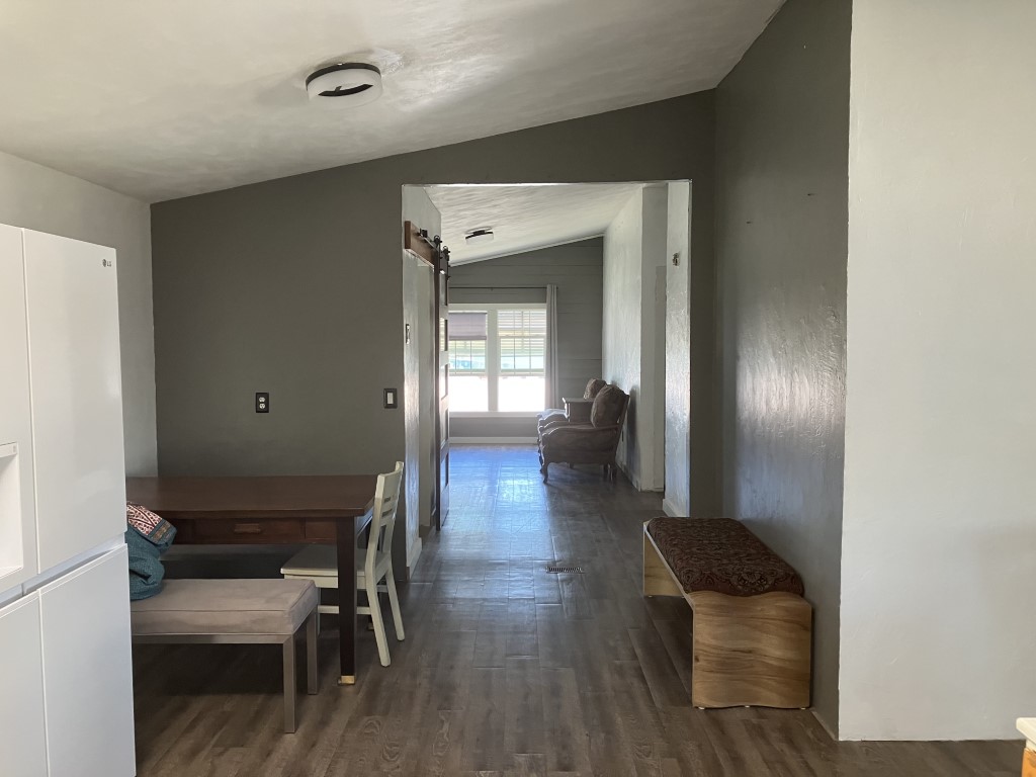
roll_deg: +1.4
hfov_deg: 63.4
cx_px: 518
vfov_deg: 49.7
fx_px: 838
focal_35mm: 28
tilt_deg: -2.3
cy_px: 388
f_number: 1.8
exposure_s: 1/60
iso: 125
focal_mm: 3.99
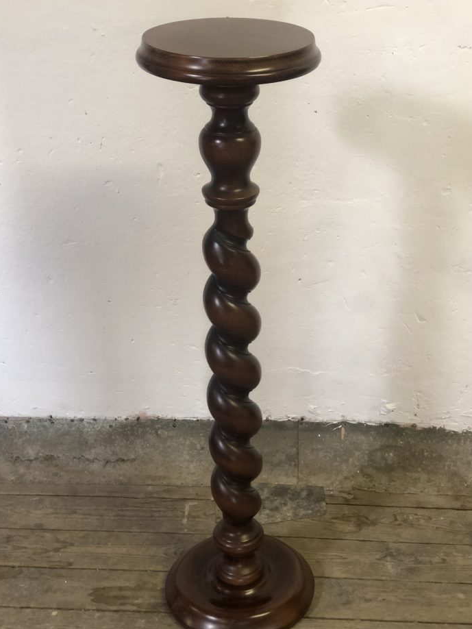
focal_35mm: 58
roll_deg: +1.1
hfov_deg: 25.2
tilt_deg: -27.1
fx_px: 1054
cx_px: 249
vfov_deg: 33.2
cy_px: 312
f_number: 2.4
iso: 100
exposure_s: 1/33
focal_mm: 6
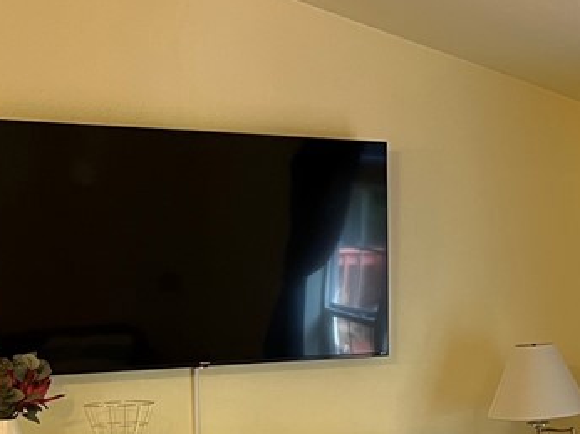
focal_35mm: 77
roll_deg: -0.5
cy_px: 369
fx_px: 1289
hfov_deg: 23.4
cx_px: 672
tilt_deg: -5.0
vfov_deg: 18.9
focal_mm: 5.7
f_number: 1.5
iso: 160
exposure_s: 1/60
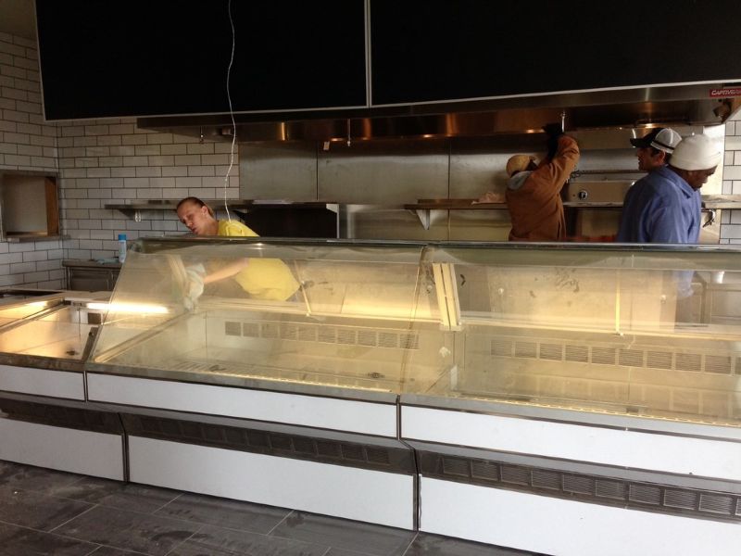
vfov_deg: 42.9
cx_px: 370
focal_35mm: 33
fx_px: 706
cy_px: 278
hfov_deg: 55.4
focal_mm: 4.12
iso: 100
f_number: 2.4
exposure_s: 1/120
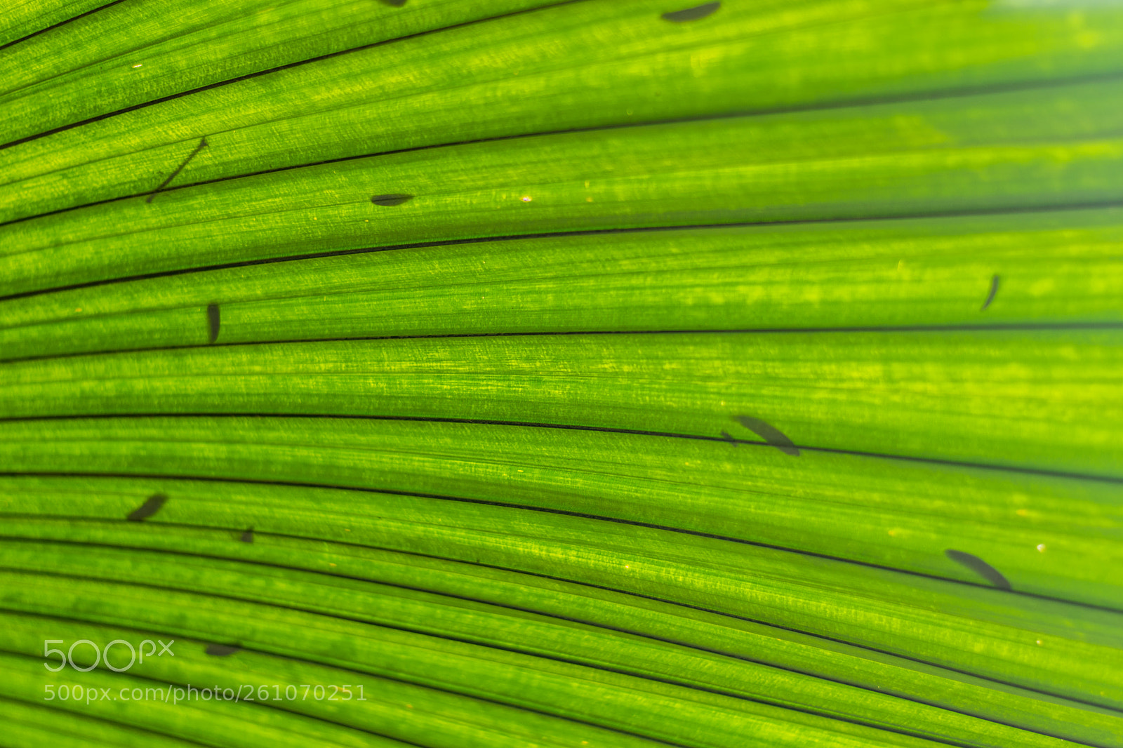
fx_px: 2339
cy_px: 374
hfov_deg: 27.0
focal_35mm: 75
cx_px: 562
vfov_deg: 18.2
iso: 100
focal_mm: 50
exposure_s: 1/80
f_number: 2
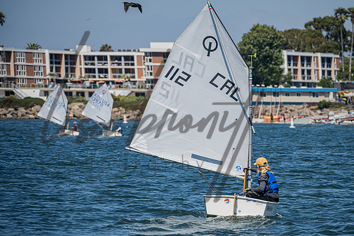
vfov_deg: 4.0
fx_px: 3417
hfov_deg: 5.9
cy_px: 136
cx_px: 205
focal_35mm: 347
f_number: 8
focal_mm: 300
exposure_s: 1/1000
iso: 250
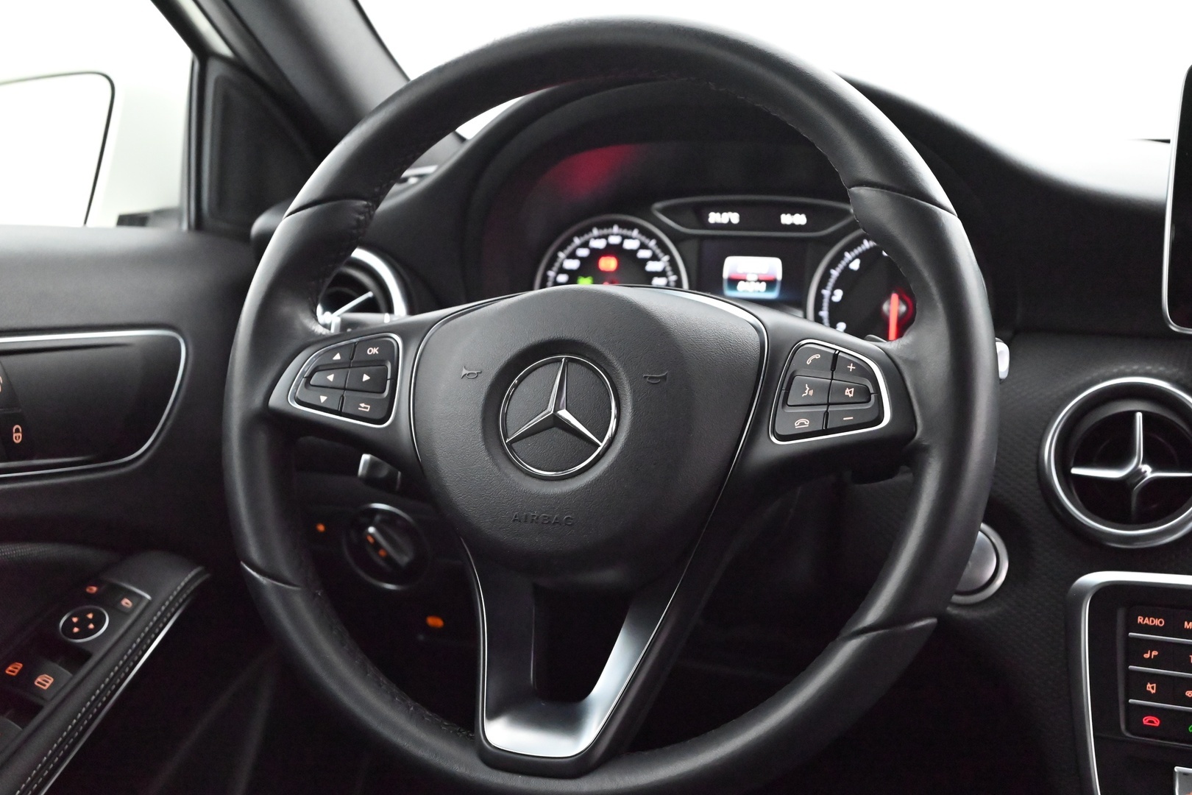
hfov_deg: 47.4
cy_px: 398
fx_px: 1357
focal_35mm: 41
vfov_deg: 32.6
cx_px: 596
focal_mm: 41
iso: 18000
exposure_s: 1/60
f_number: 5.6
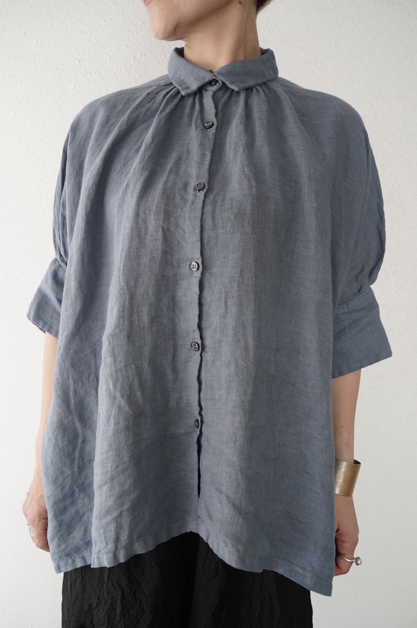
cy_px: 314
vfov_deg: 58.8
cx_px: 208
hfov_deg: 41.0
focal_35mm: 32
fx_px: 557
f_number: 8
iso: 5000
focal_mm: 32
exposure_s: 1/80
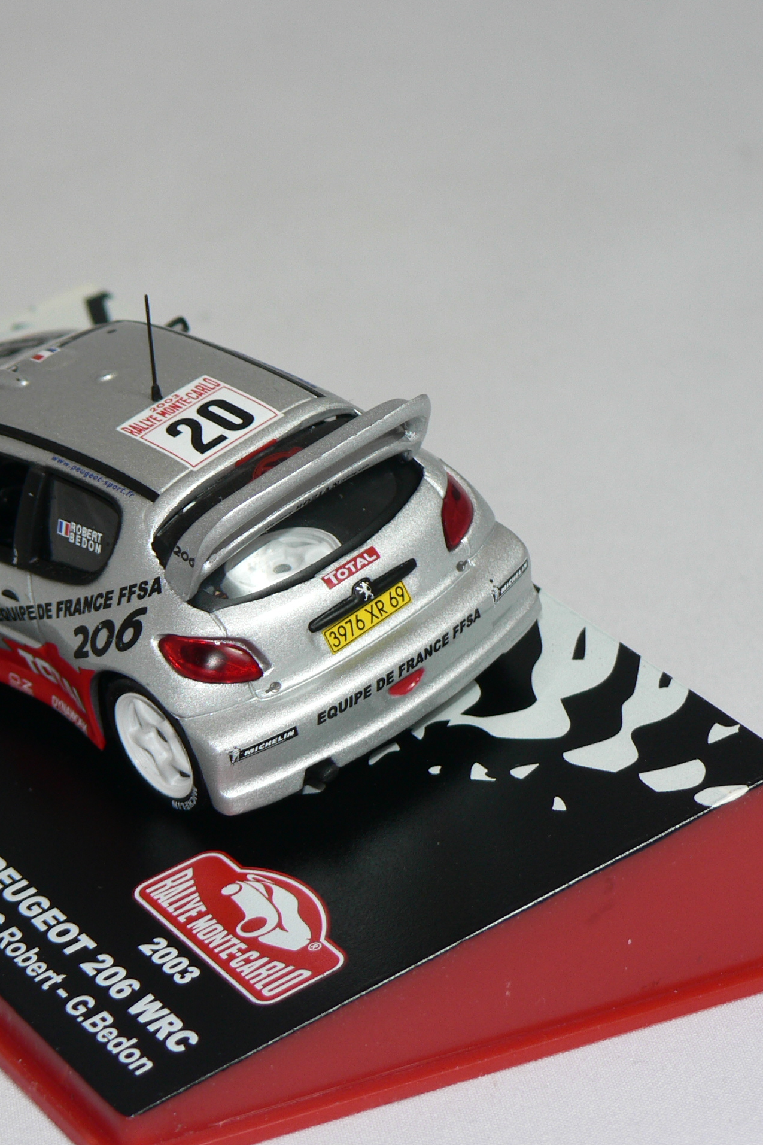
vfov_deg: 14.5
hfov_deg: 9.6
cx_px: 178
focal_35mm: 142
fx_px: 4515
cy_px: 573
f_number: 3.2
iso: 80
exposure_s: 1/60
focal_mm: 16.9
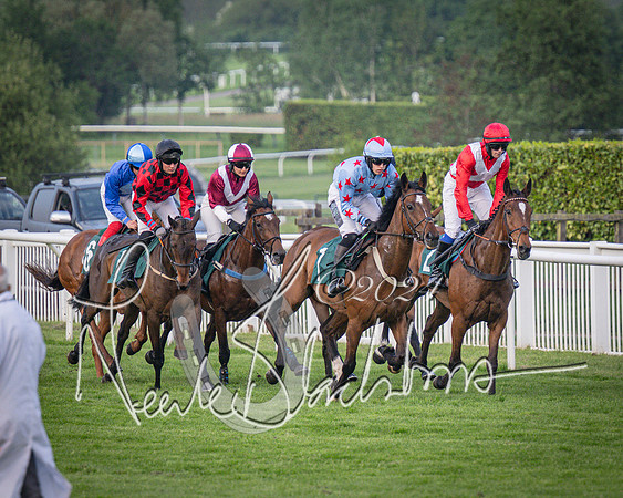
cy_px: 244
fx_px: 8924
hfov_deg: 4.0
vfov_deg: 3.2
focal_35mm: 484
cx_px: 486
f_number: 4
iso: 800
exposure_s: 1/2000
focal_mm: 220
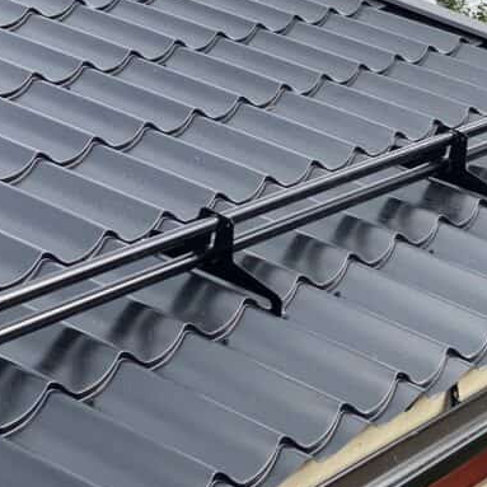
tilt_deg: -8.3
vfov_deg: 14.1
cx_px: 327
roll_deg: +3.6
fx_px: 1958
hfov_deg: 14.2
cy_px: 86
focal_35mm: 123
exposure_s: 1/841
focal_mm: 6
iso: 20
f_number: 2
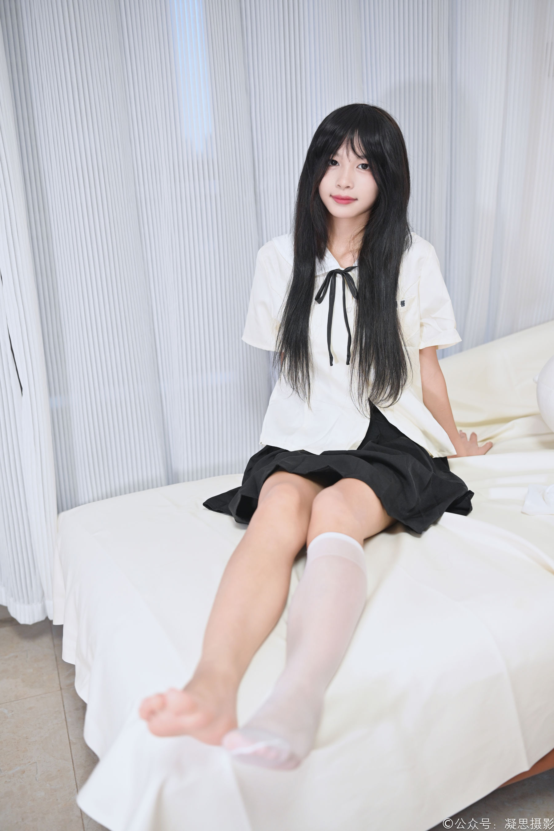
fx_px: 808
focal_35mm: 35
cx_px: 277
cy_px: 416
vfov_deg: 54.4
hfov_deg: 37.9
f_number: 2.2
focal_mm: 35
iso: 1600
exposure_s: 1/100
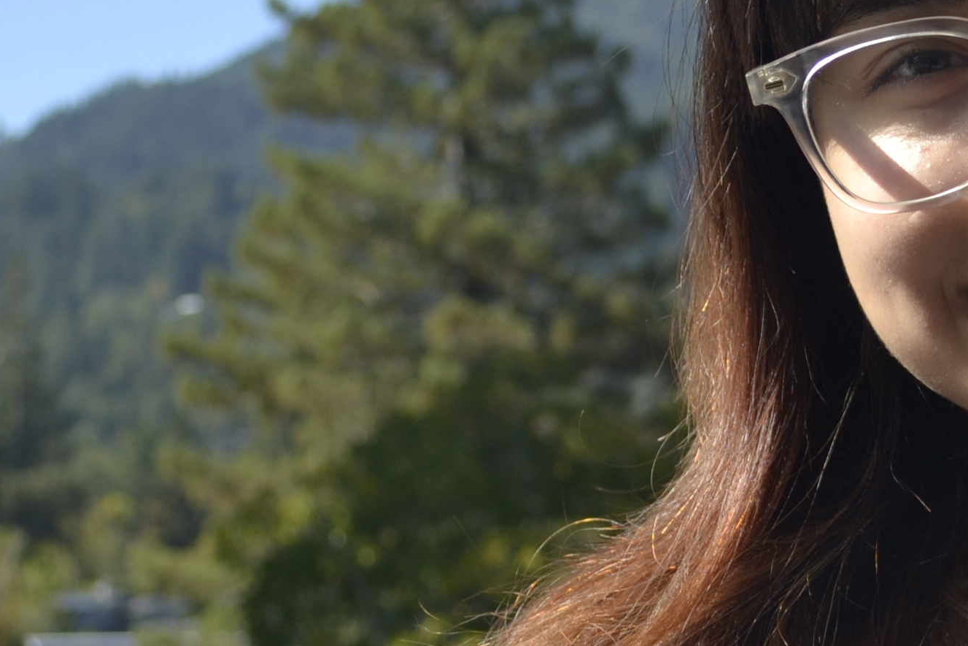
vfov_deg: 11.0
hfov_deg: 15.9
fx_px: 3361
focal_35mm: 125
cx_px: 1083
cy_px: 366
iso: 100
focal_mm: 24
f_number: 4
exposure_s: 1/500
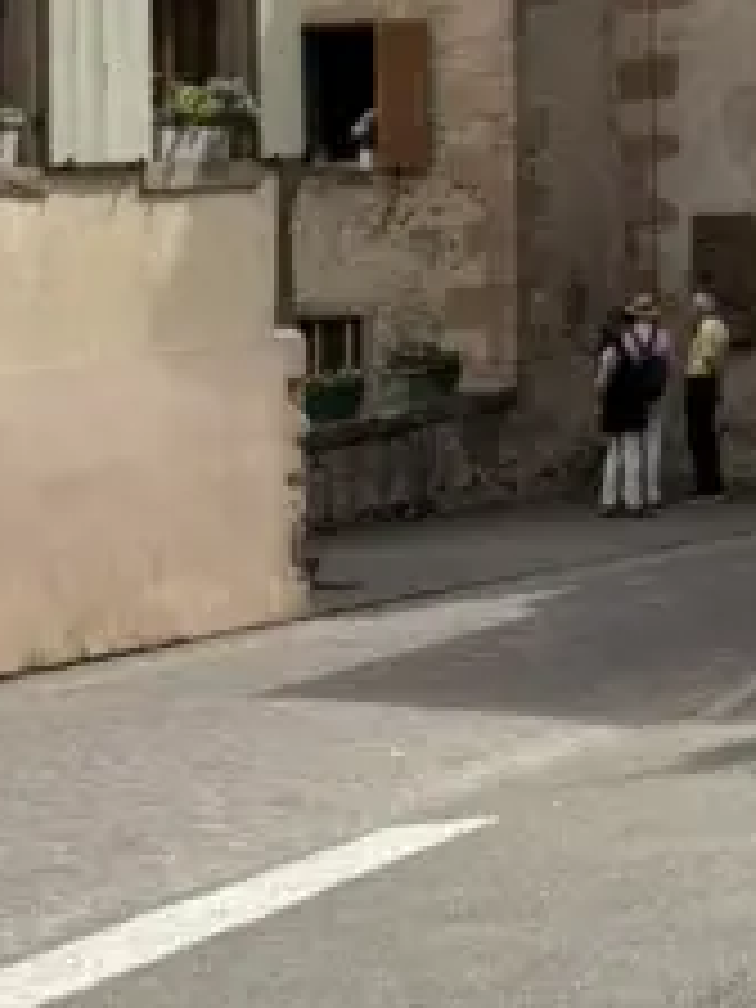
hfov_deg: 12.1
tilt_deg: +8.6
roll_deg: +1.8
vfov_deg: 15.7
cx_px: 986
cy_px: -306
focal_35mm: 119
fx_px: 3465
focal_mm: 5.96
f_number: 1.6
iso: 50
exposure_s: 1/2639
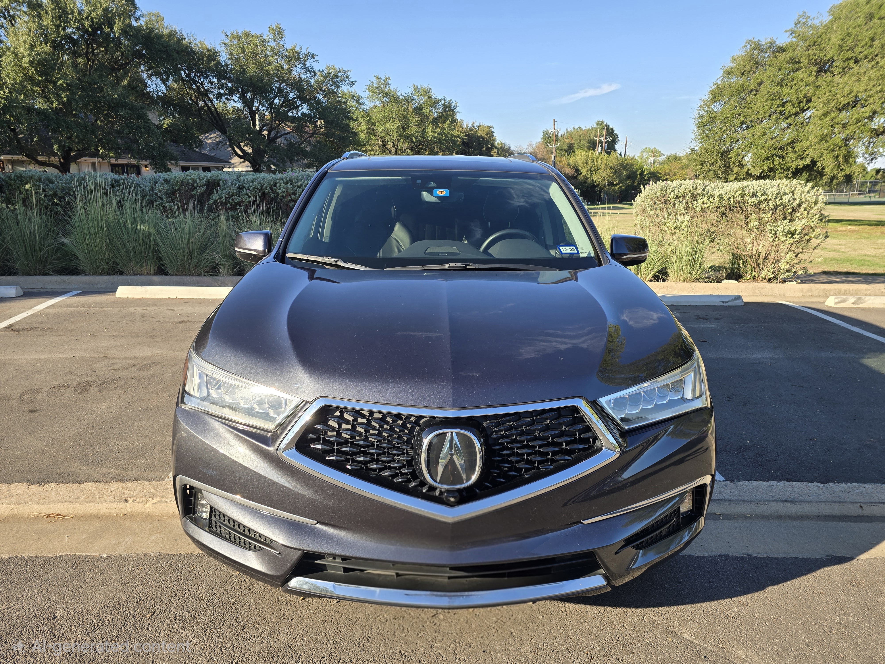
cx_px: 442
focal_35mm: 23
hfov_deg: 73.9
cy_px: 332
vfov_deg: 58.9
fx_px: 588
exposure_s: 1/345
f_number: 1.7
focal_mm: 6.3
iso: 12
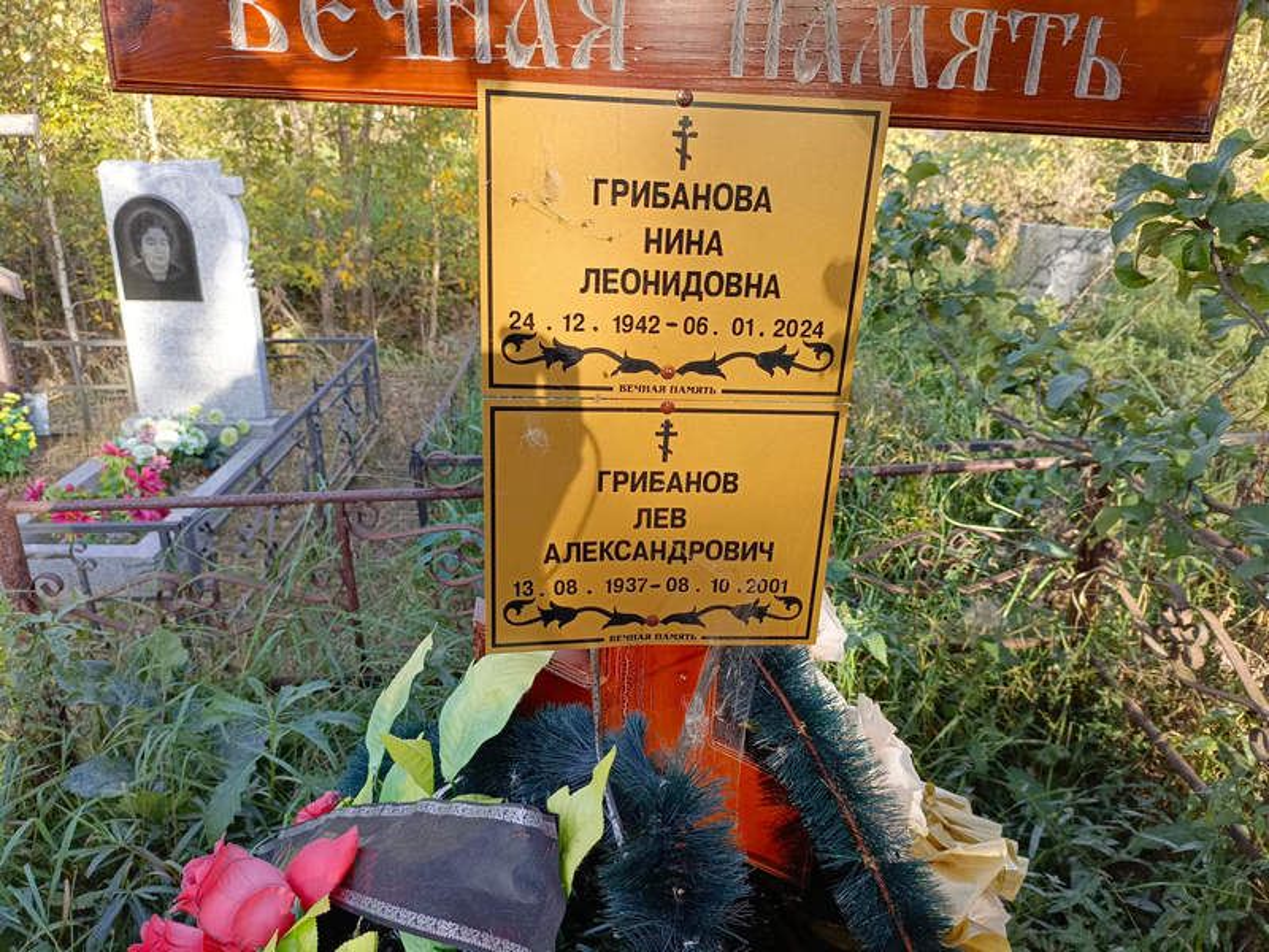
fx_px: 916
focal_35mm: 25
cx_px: 634
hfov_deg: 69.4
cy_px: 476
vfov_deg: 54.9
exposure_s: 1/126
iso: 112
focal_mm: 4.76
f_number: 1.69
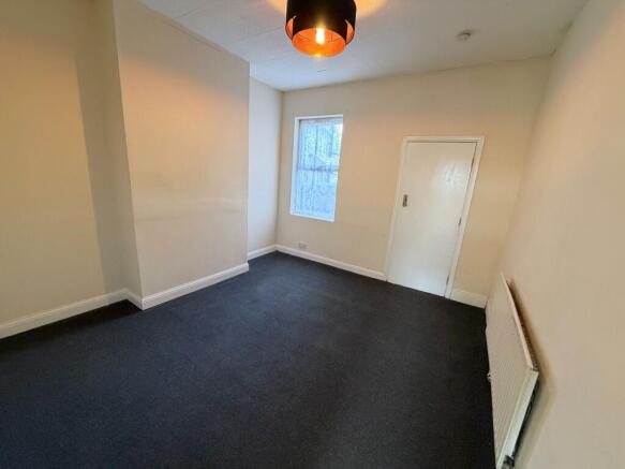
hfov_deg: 102.1
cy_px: 234
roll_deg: -4.4
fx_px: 253
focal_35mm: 14
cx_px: 312
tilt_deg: -13.7
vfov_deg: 85.7
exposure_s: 1/50
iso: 320
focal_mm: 2.22
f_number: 2.2
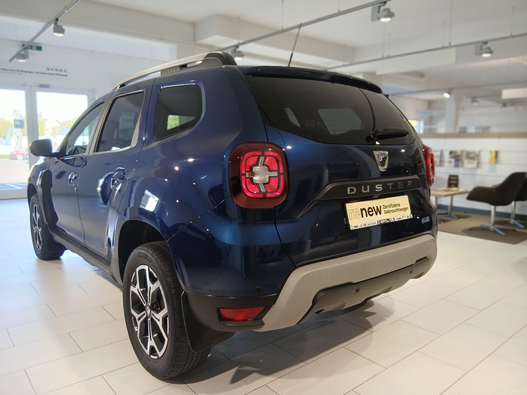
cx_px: 264
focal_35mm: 26
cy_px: 198
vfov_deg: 53.1
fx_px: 396
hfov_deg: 67.3
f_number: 1.8
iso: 80
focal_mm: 3.98
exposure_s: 1/50
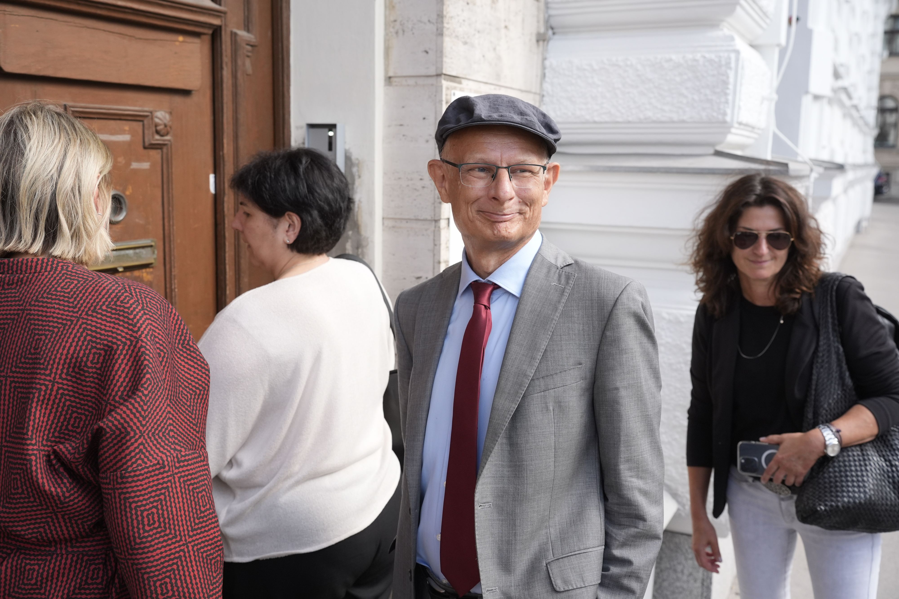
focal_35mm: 36
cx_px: 450
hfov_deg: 53.1
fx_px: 899
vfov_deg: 36.9
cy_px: 300
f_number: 5
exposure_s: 1/1250
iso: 1000
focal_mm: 36
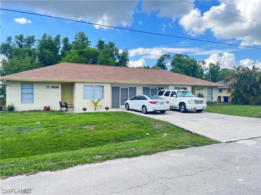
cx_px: 130
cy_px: 98
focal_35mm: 26
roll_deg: +0.5
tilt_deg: -0.6
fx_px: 196
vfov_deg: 53.1
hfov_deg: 67.3
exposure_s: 1/1151
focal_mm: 5.1
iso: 50
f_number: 1.6
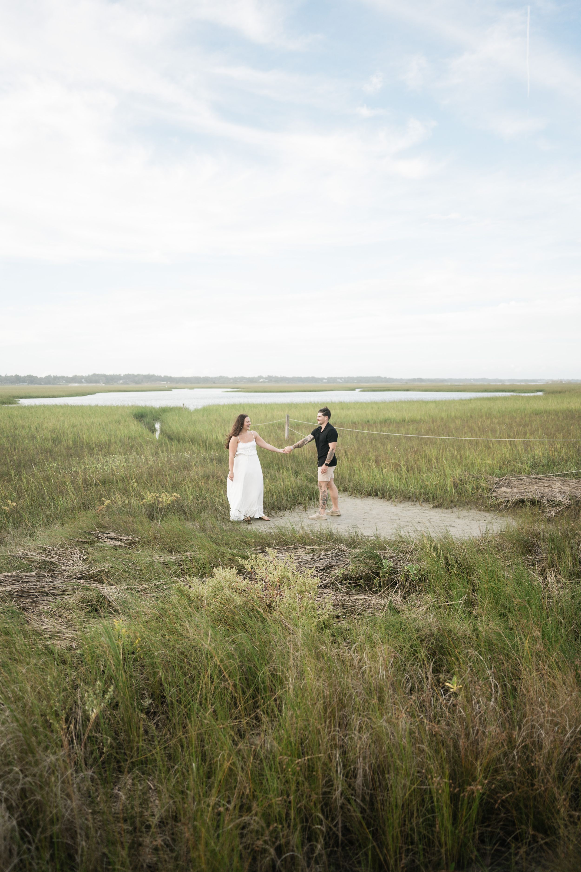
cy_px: 436
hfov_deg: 46.4
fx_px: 678
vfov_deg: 65.5
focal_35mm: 28
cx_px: 290
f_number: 2.8
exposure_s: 1/1000
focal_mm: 28
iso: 160
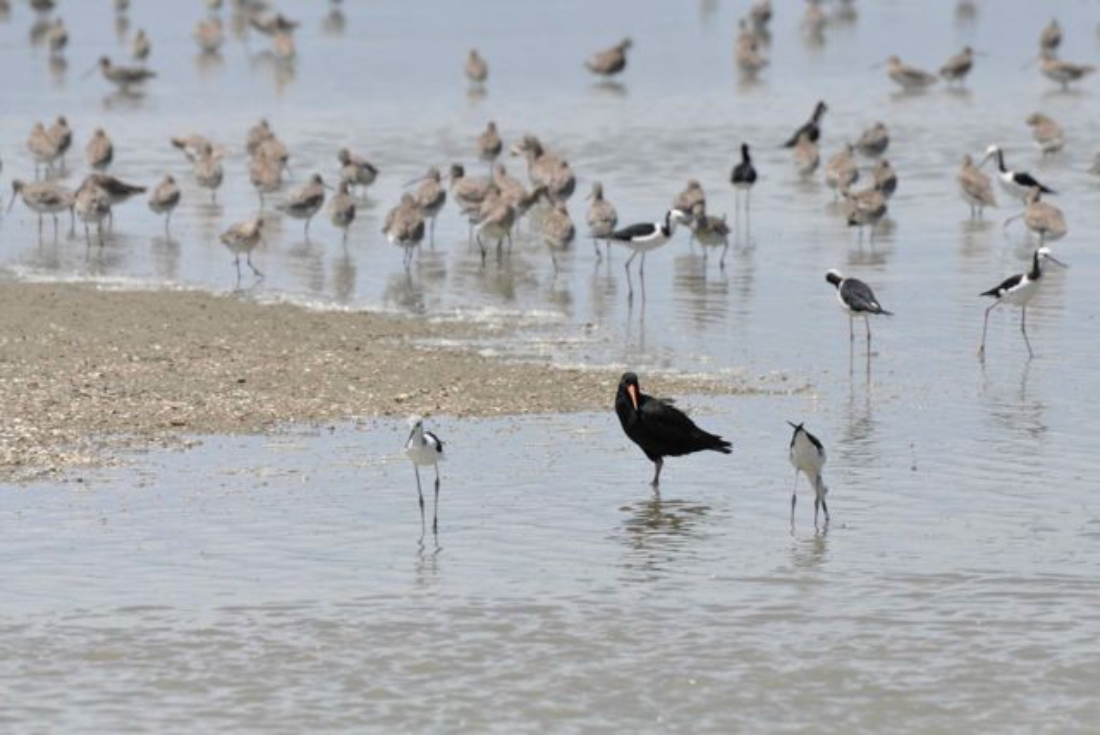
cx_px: 550
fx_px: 13762
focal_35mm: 450
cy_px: 368
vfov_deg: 3.1
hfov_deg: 4.6
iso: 800
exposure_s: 1/4000
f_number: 8
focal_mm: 300
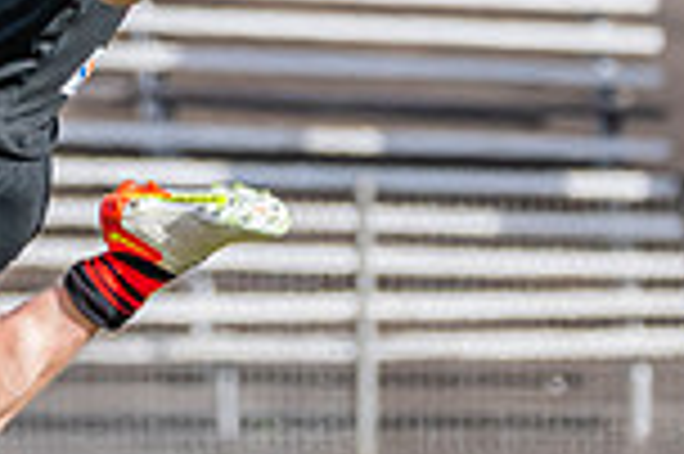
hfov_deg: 1.0
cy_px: 2
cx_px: -167
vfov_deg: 0.6
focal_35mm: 2135
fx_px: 40521
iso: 800
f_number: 9
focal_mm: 360
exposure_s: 1/1600
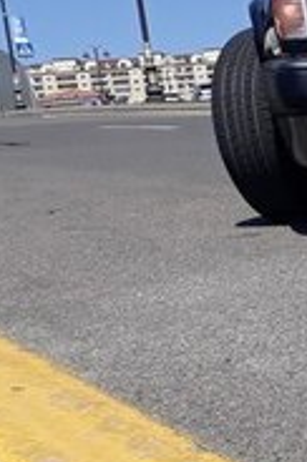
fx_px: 1297
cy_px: 358
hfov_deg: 10.7
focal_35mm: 101
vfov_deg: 20.1
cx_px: 820
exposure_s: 1/2079
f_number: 1.9
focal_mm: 3.6
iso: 40
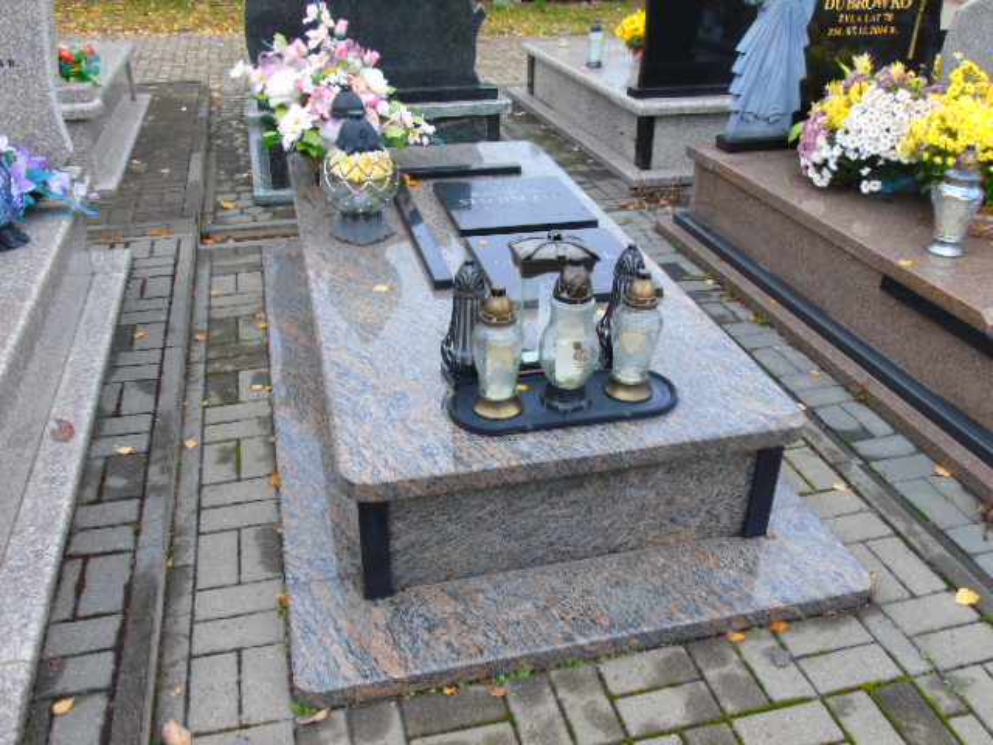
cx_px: 496
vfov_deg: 48.2
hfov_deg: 61.7
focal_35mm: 29
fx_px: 832
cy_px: 372
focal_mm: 5.2
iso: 80
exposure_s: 1/30
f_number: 3.6
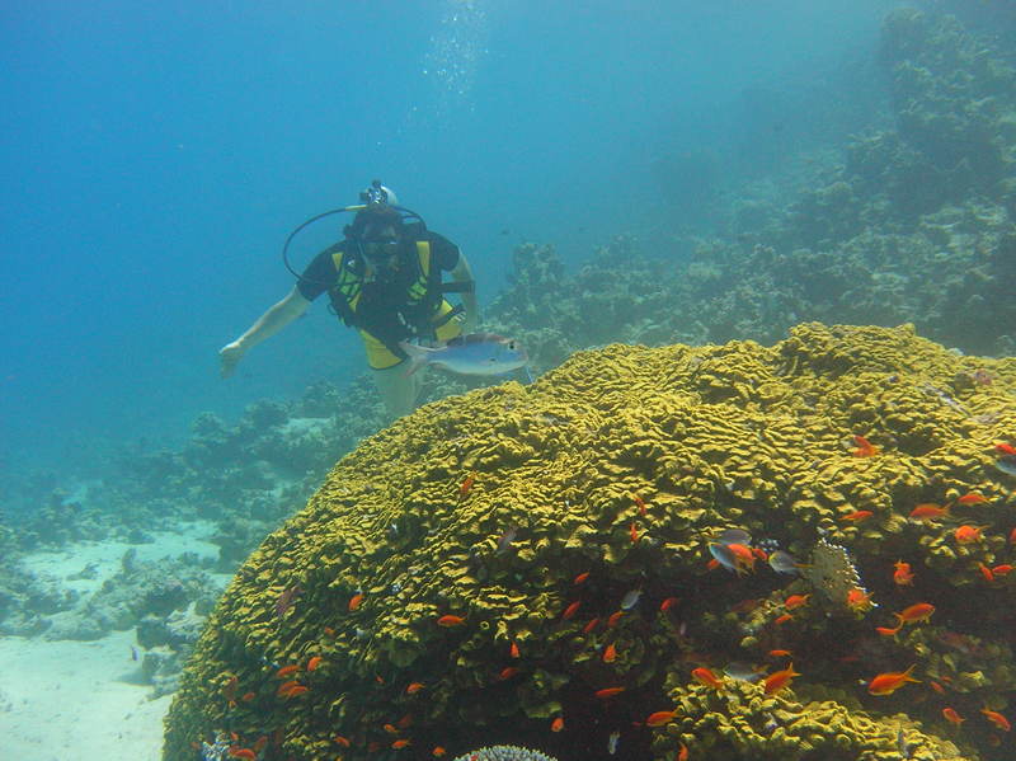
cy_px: 380
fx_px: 997
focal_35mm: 34
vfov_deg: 41.8
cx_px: 508
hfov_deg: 54.0
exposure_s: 1/115
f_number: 4.9
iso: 50
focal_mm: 5.7
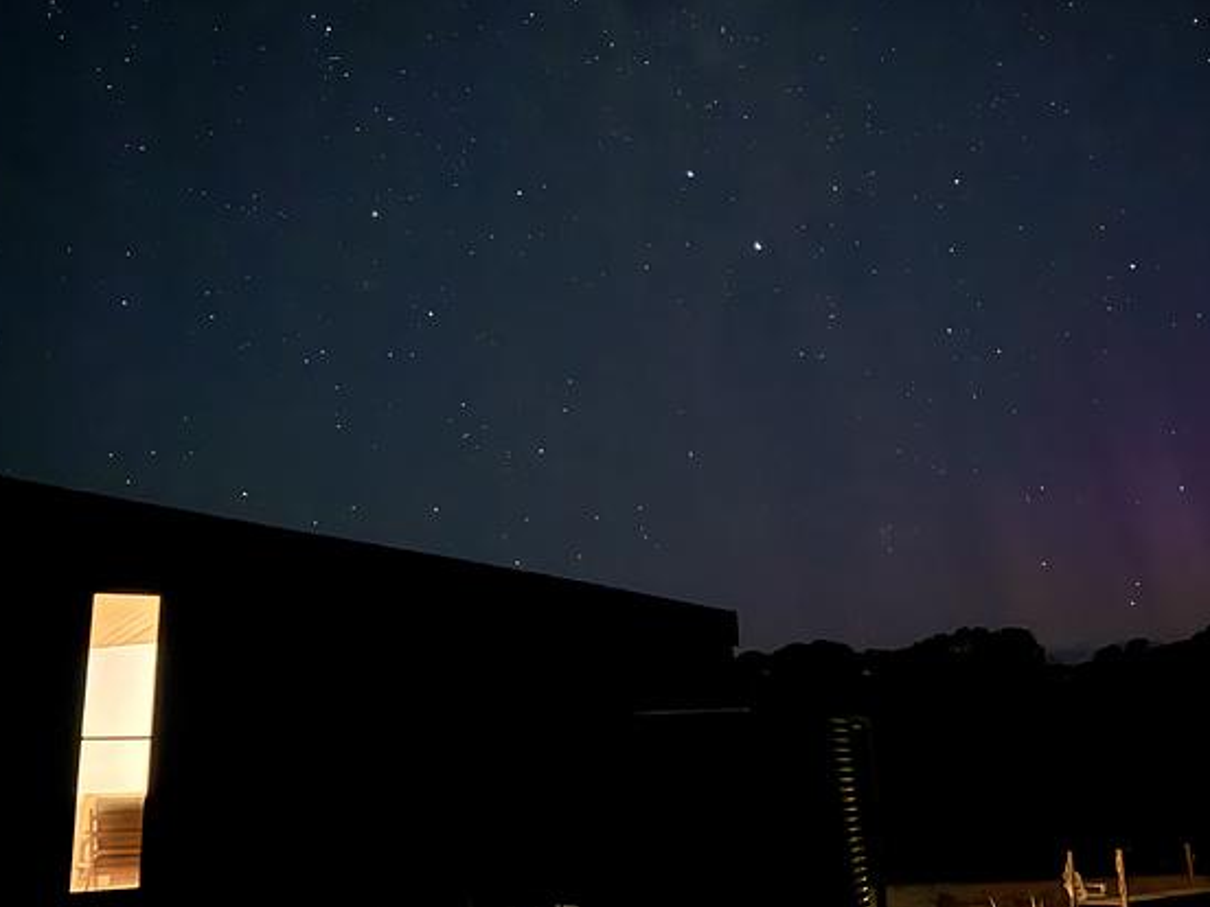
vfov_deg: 51.3
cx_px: 647
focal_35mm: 27
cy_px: 437
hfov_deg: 65.3
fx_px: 944
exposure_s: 1
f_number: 1.78
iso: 12500
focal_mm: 6.76
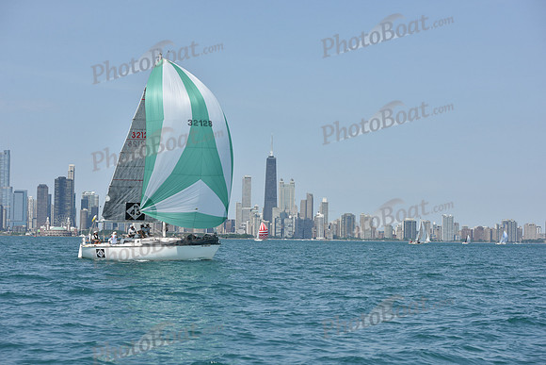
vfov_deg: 17.1
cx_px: 273
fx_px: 1214
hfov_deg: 25.4
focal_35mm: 80
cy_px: 182
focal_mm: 80
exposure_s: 1/1600
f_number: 7.1
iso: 250
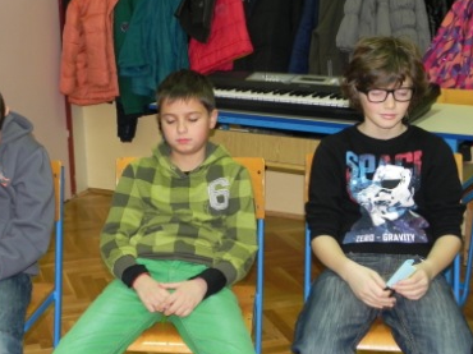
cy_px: 188
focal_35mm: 63
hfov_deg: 30.7
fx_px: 860
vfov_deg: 23.3
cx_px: 190
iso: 200
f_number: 3.5
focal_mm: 9.2
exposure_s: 1/30
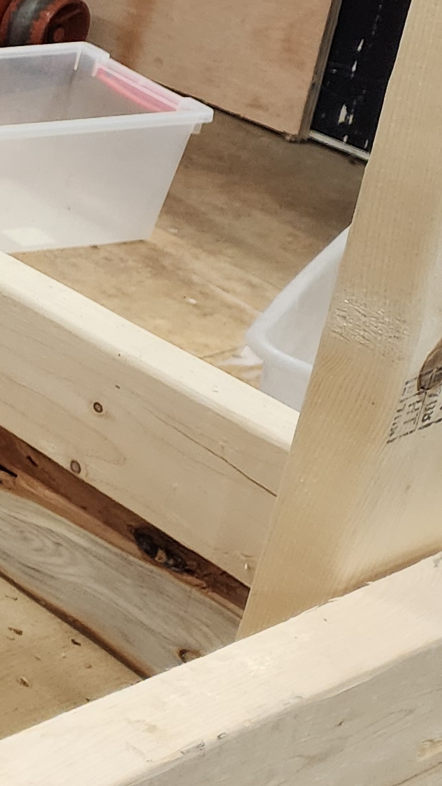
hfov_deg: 10.1
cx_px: -876
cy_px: -27
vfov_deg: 22.8
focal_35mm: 89
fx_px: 1855
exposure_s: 1/120
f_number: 1.8
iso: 320
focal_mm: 6.4
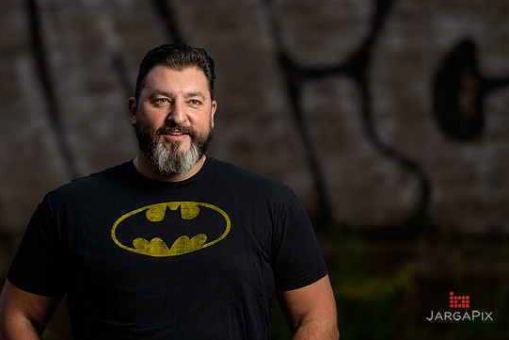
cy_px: 188
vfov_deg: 8.2
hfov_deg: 12.2
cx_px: 225
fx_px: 2376
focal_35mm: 168
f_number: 2
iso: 200
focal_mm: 135
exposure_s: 1/250
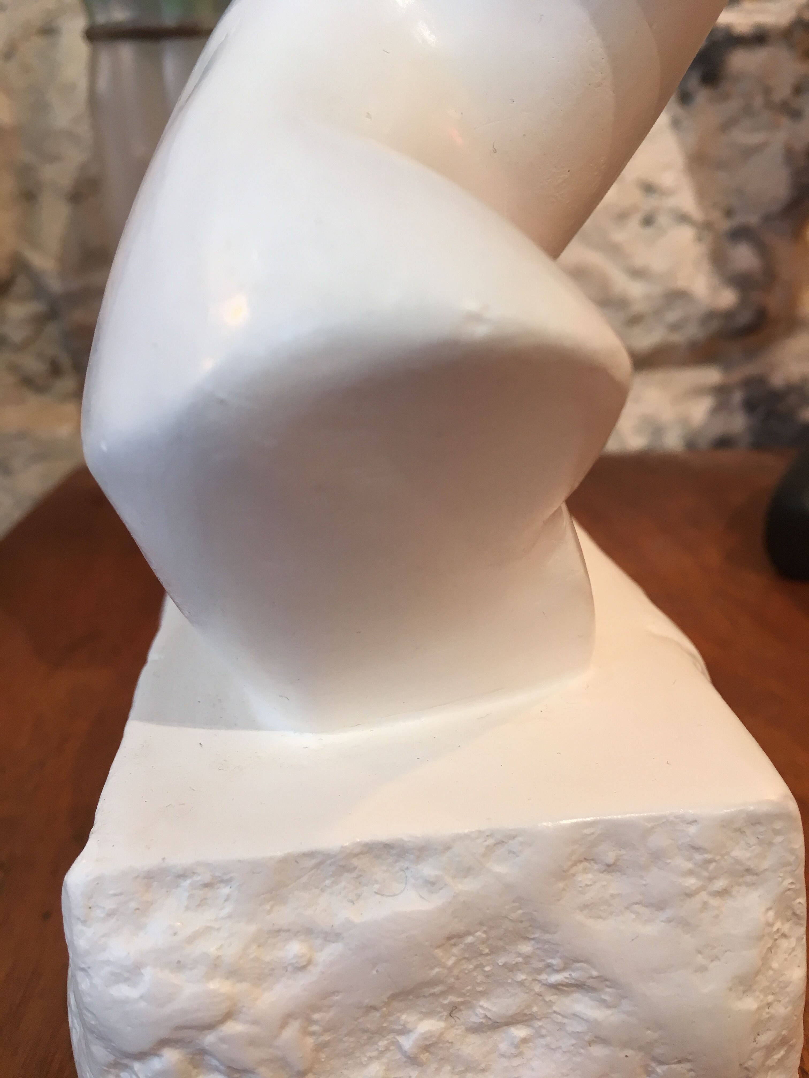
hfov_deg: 48.2
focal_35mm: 29
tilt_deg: -21.4
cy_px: 539
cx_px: 404
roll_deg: +2.3
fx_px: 904
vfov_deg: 61.7
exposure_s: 1/33
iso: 64
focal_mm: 4.15
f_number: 2.2
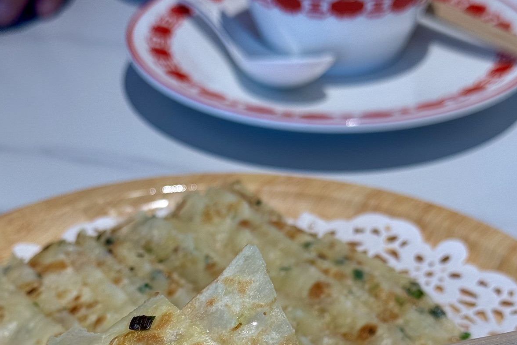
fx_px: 1220
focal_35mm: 85
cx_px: 245
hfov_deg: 23.9
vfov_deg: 15.5
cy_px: 405
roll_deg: -1.2
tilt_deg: -37.2
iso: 64
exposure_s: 1/300
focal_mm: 6.76
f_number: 1.78
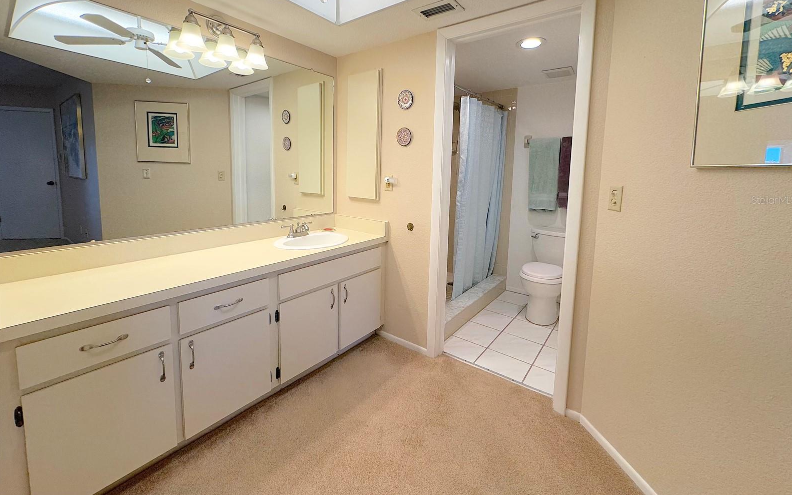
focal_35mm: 15
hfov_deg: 101.5
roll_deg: -1.6
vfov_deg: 74.0
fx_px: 324
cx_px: 398
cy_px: 200
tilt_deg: -5.3
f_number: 2.2
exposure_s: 1/120
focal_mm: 2.22
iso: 100
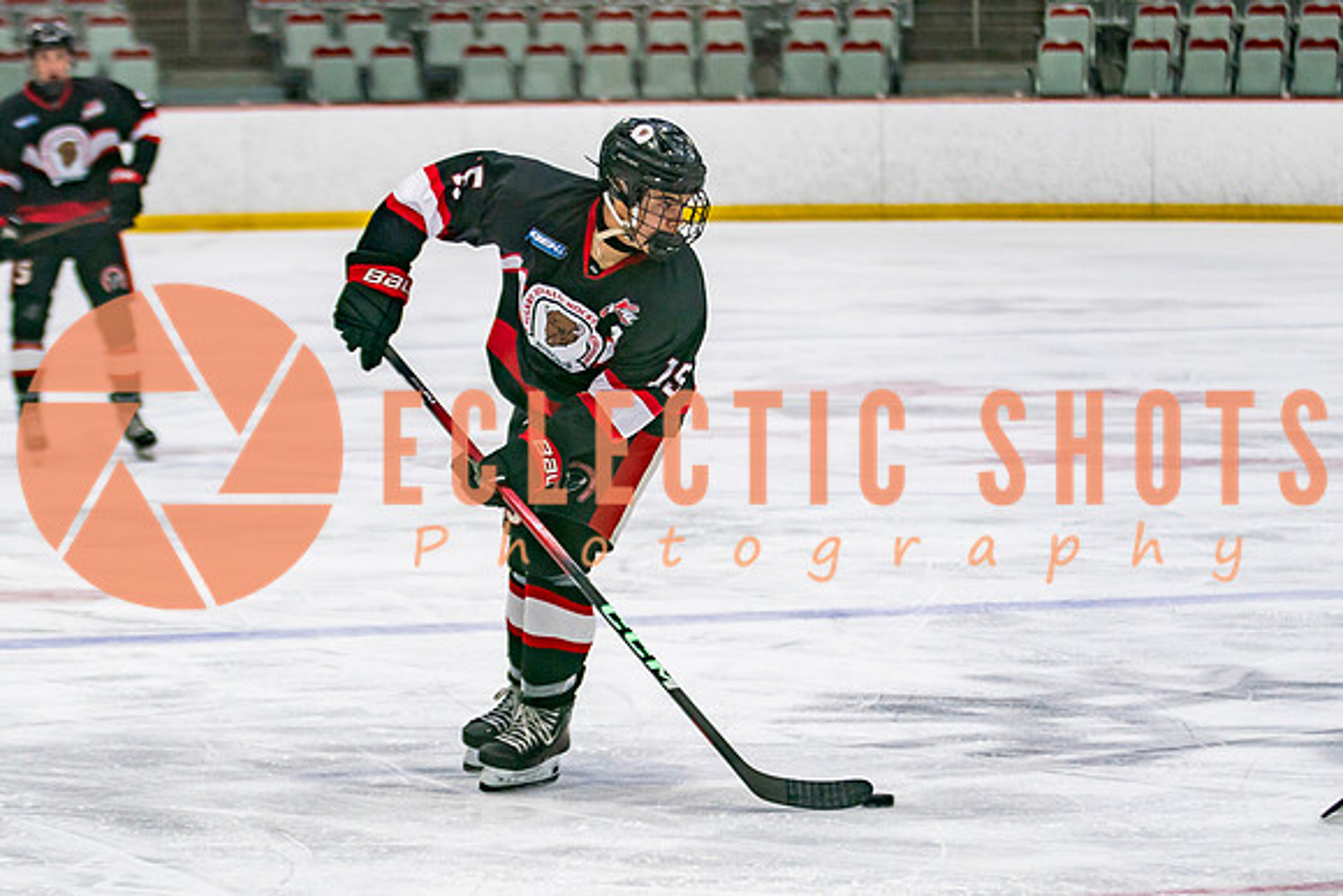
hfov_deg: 11.5
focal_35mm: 179
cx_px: 655
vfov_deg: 7.7
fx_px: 6686
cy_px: 499
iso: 500
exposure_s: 1/640
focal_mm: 90
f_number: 2.8
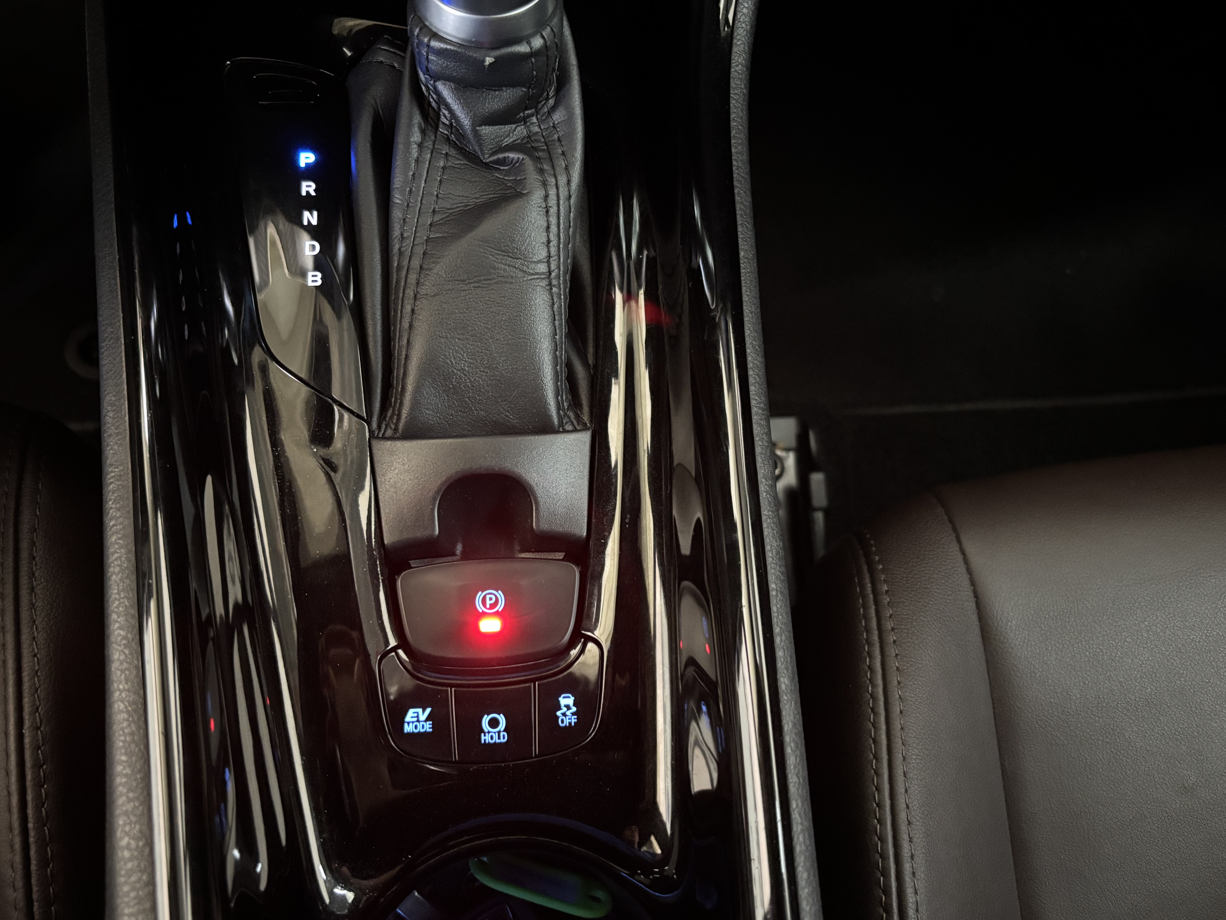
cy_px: 460
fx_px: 992
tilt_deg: -76.1
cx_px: 566
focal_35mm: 28
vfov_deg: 49.7
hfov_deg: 63.4
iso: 1600
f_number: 1.6
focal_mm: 5.96
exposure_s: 1/17
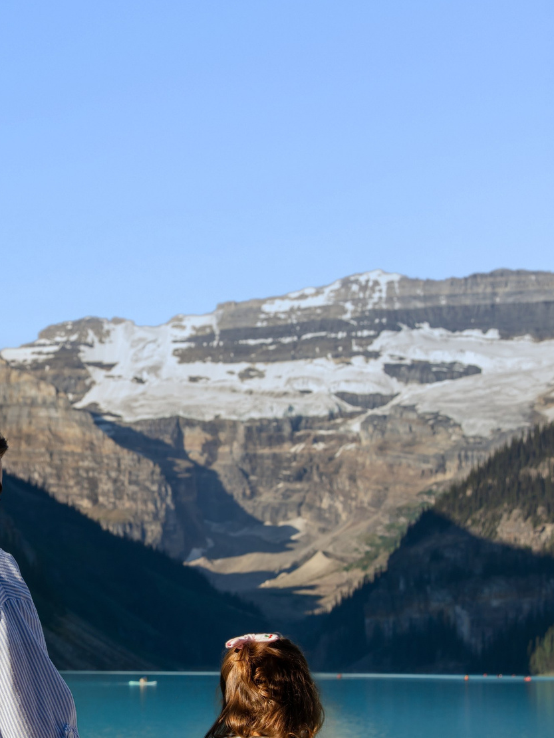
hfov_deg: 17.7
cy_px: 504
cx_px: 34
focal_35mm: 82
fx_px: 1750
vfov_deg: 23.7
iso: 320
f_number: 6.3
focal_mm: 37
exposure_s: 1/500
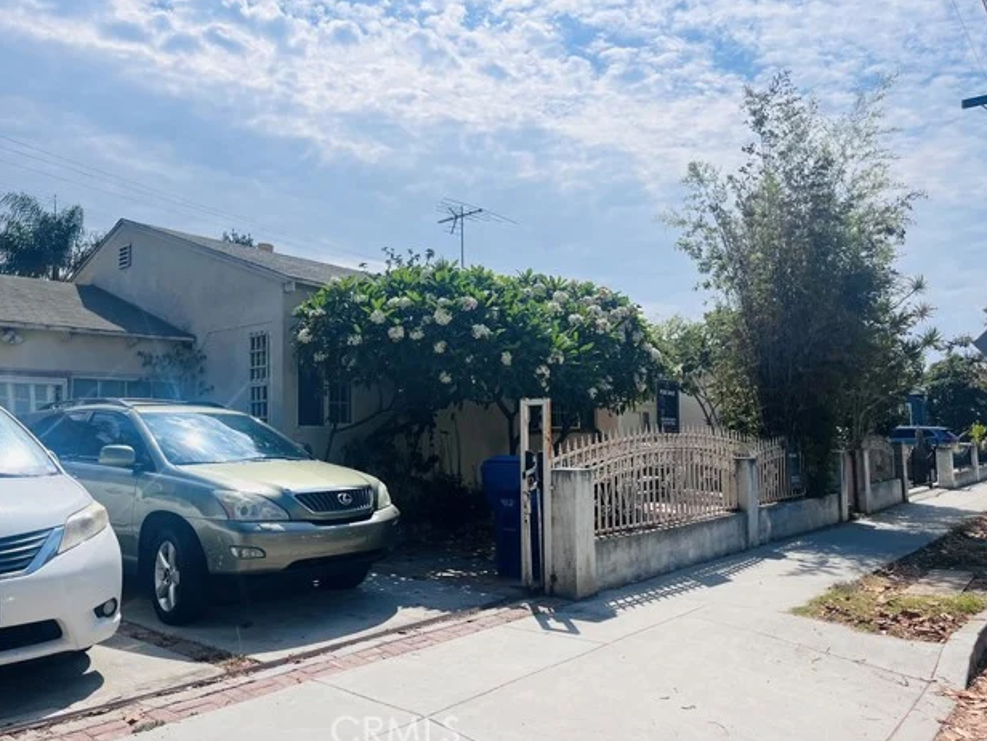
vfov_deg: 51.4
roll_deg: +1.0
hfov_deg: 65.3
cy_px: 369
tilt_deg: +5.4
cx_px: 484
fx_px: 770
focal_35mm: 27
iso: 50
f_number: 1.6
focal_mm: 5.1
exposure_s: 1/9901
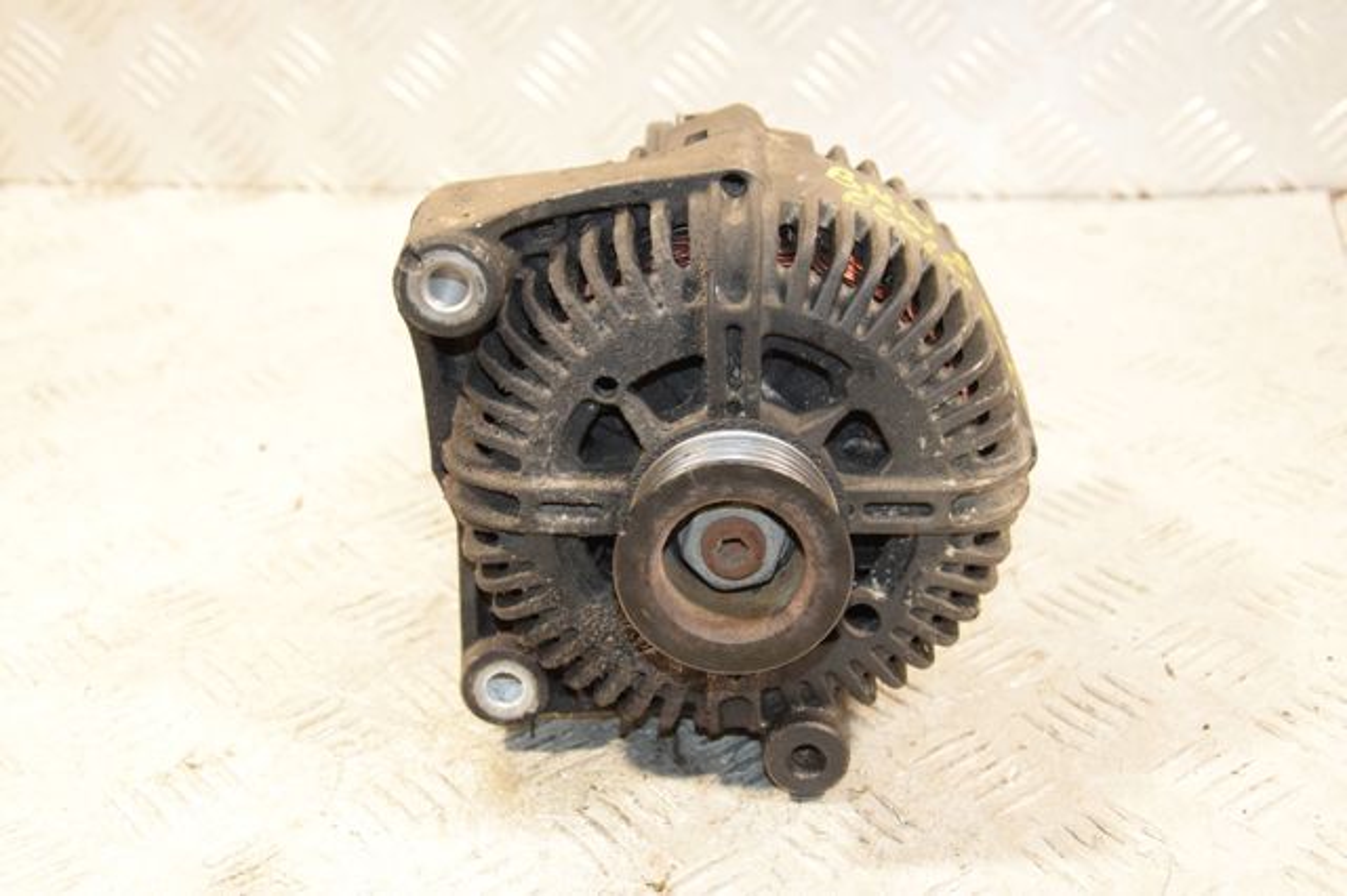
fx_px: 2244
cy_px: 448
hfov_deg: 33.4
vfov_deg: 22.6
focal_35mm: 60
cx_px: 674
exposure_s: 1/125
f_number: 5.6
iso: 1600
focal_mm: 40
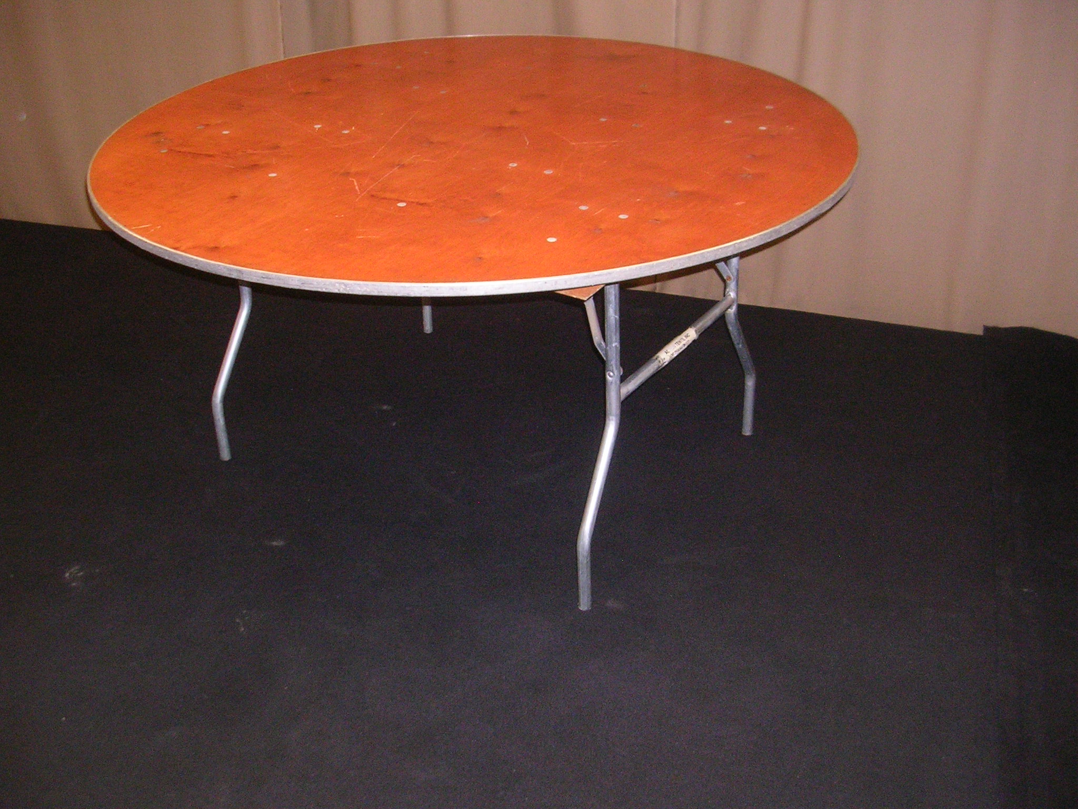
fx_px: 1183
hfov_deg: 49.0
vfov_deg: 37.7
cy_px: 404
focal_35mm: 38
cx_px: 539
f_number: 2.8
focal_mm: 5.8
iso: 200
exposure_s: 1/60.1
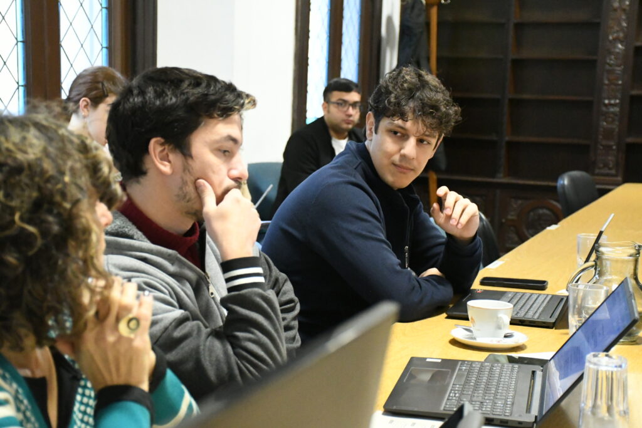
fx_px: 1195
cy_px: 214
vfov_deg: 20.3
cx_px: 321
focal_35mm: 67
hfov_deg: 30.1
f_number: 4.5
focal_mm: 45
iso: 12800
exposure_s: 1/125
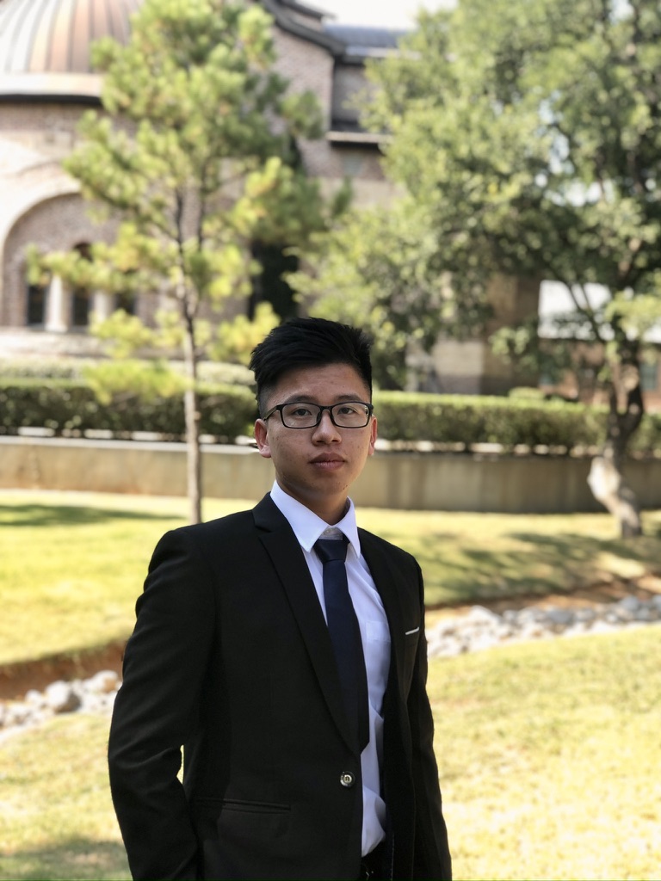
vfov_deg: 33.8
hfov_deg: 25.7
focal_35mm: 57
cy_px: 440
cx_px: 330
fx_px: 1451
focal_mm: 6.6
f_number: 2.8
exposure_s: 1/120
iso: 25
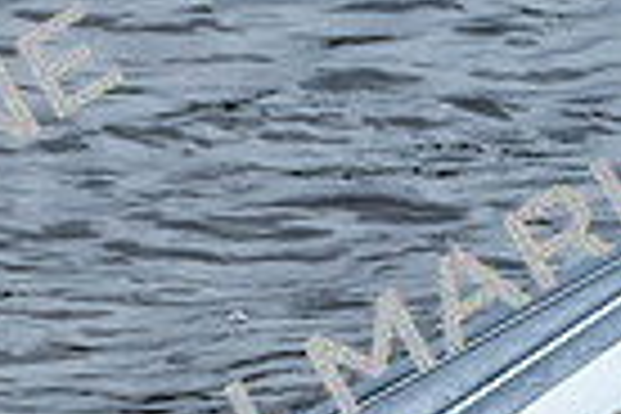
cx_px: -675
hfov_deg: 1.2
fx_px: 29323
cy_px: 848
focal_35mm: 1700
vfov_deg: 0.8
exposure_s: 1/1000
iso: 1600
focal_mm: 404
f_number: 6.3
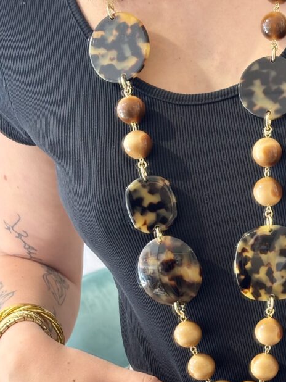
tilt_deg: -15.2
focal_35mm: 86
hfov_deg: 17.0
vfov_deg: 22.5
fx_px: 948
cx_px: 236
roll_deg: +8.7
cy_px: 295
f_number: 1.6
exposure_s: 1/50
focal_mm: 5.96
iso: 100
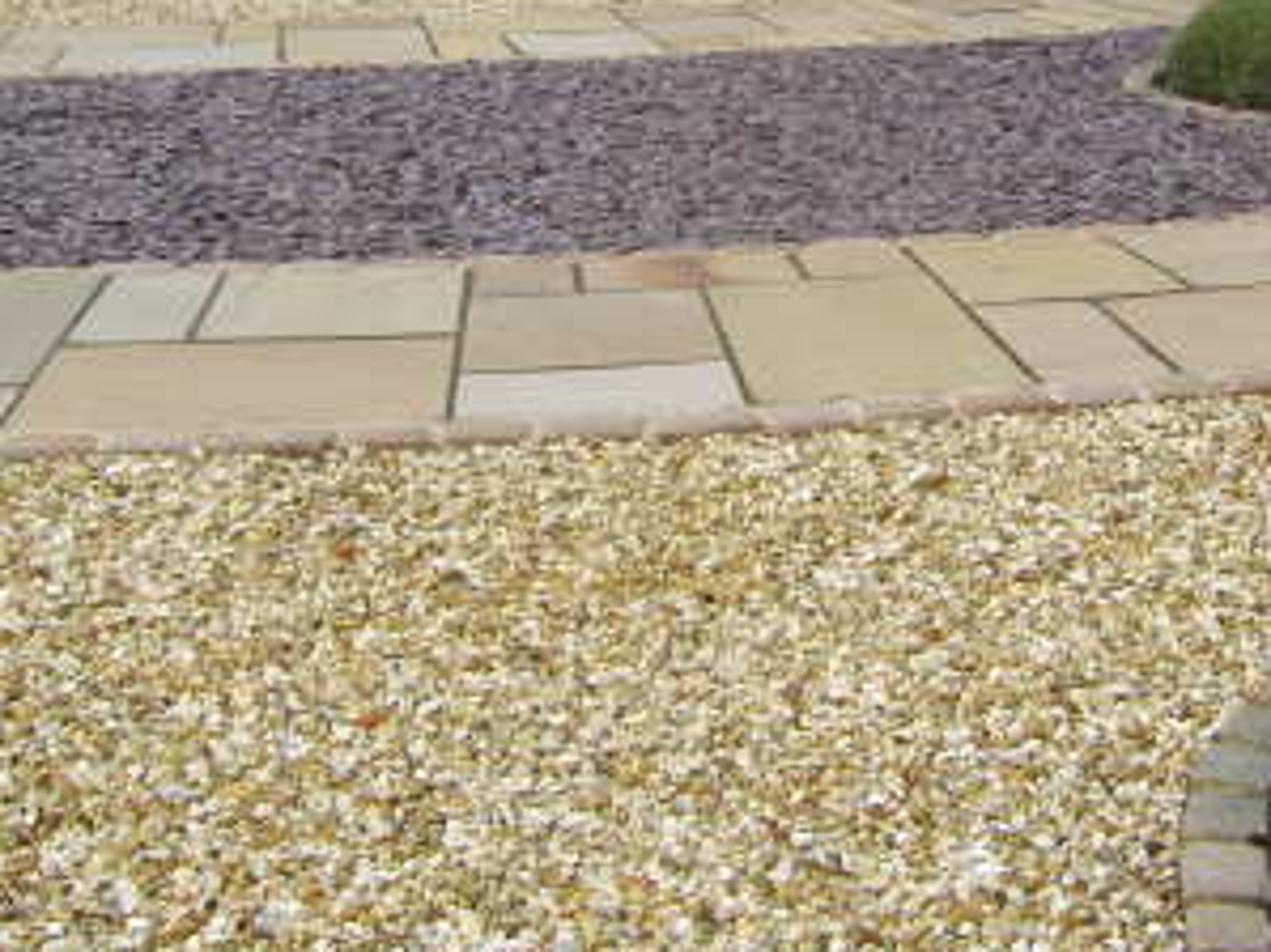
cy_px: 298
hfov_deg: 29.7
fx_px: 2386
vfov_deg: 22.5
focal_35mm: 65
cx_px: 812
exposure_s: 1/160
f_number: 5.1
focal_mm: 7.8
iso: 50
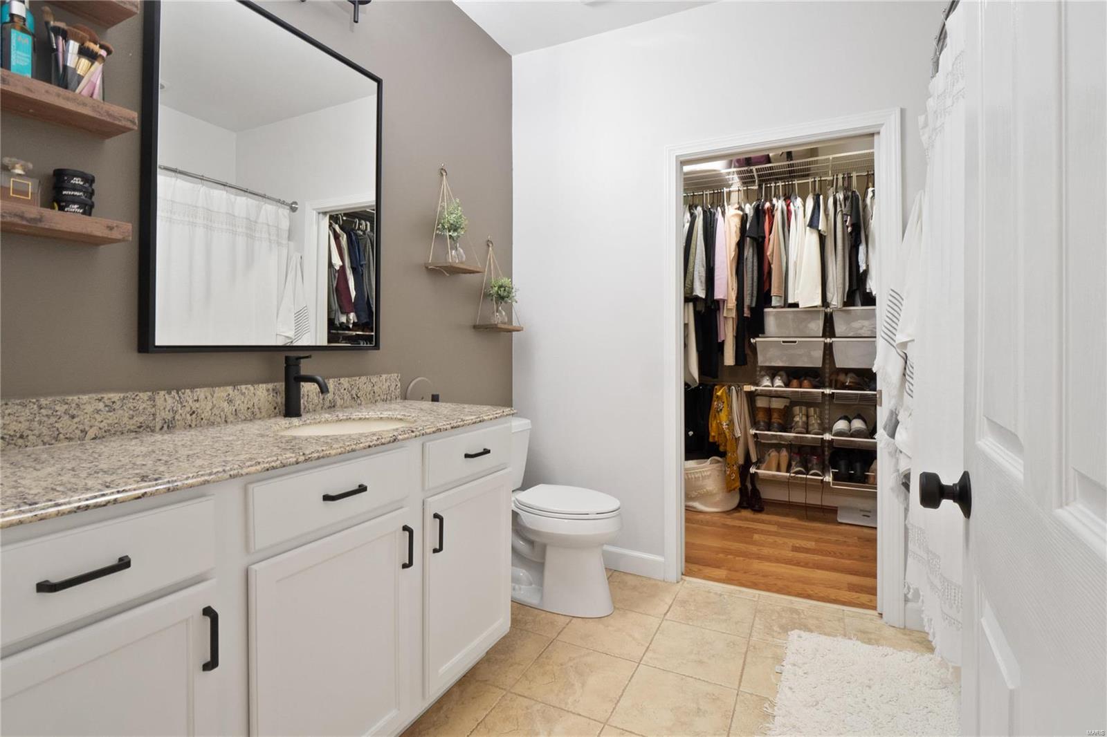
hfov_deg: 96.7
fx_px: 492
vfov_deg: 73.7
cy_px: 368
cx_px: 554
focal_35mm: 16
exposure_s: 1/1.67
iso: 400
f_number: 10
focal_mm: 8
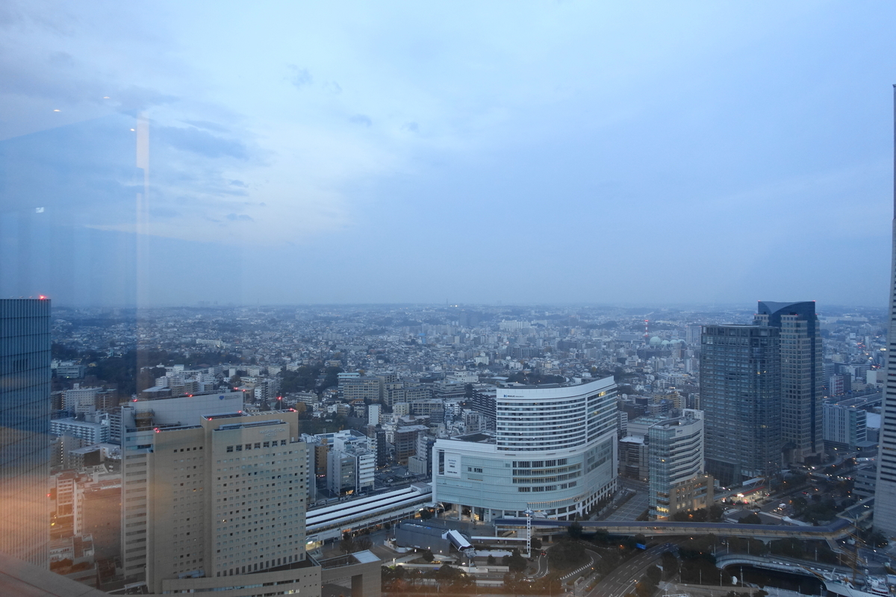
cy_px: 298
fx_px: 597
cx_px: 448
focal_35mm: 24
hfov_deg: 73.7
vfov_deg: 53.1
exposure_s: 1/60
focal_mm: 8.8
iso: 320
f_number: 2.5
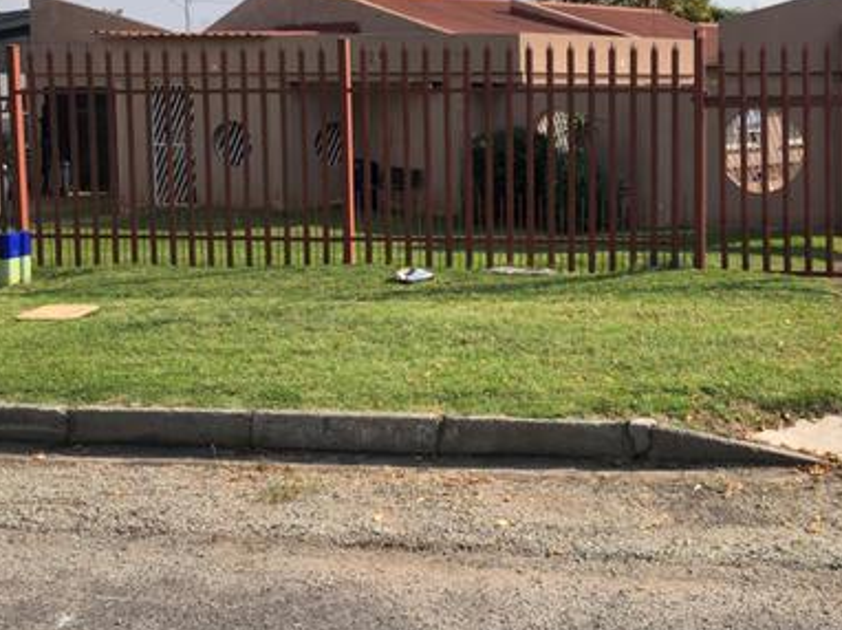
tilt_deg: -3.7
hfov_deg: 41.5
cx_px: 646
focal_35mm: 44
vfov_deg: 32.2
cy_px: 150
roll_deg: +0.6
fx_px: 1070
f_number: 1.8
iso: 20
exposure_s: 1/2667
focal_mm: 4
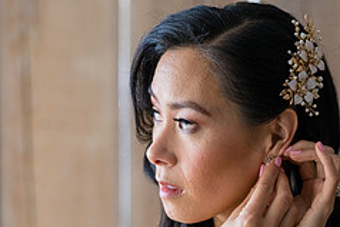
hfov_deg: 16.8
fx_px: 1153
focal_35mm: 122
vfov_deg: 11.1
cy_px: 245
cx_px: 190
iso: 1250
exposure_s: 1/500
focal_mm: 50
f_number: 1.8
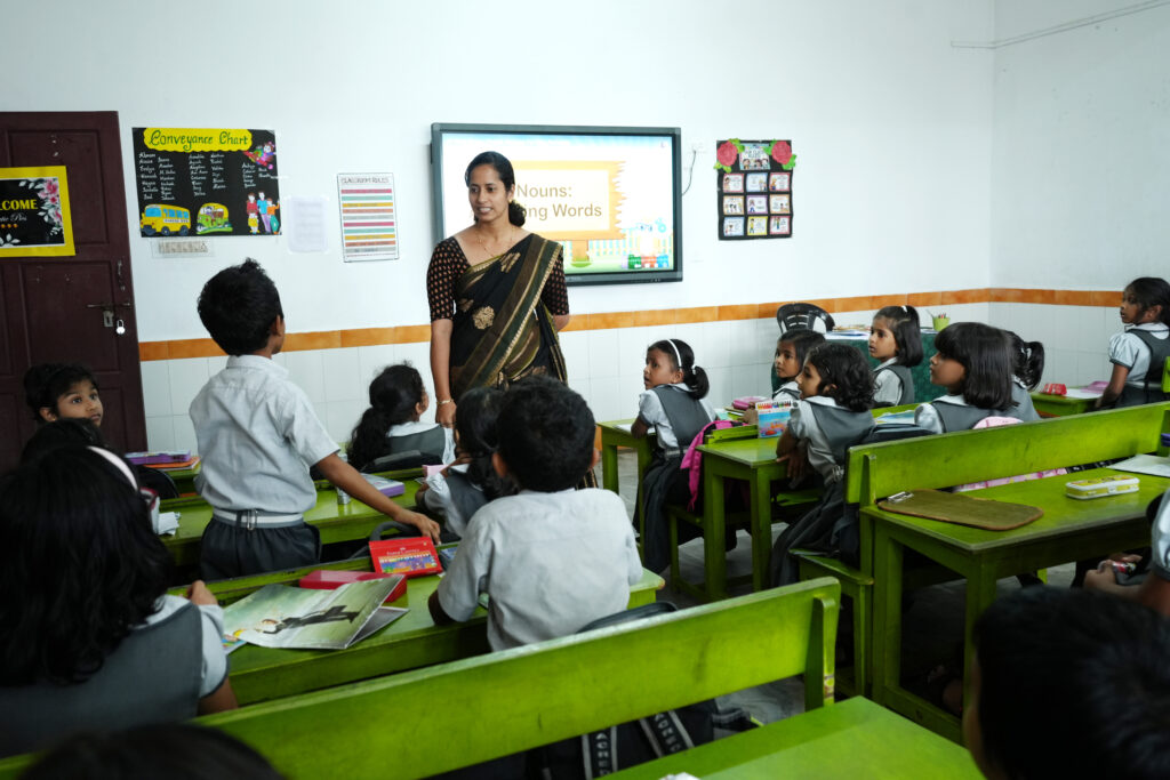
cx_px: 585
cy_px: 390
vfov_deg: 42.3
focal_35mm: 31
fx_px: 1008
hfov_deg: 60.3
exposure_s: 1/80
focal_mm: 31
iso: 2000
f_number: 4.5
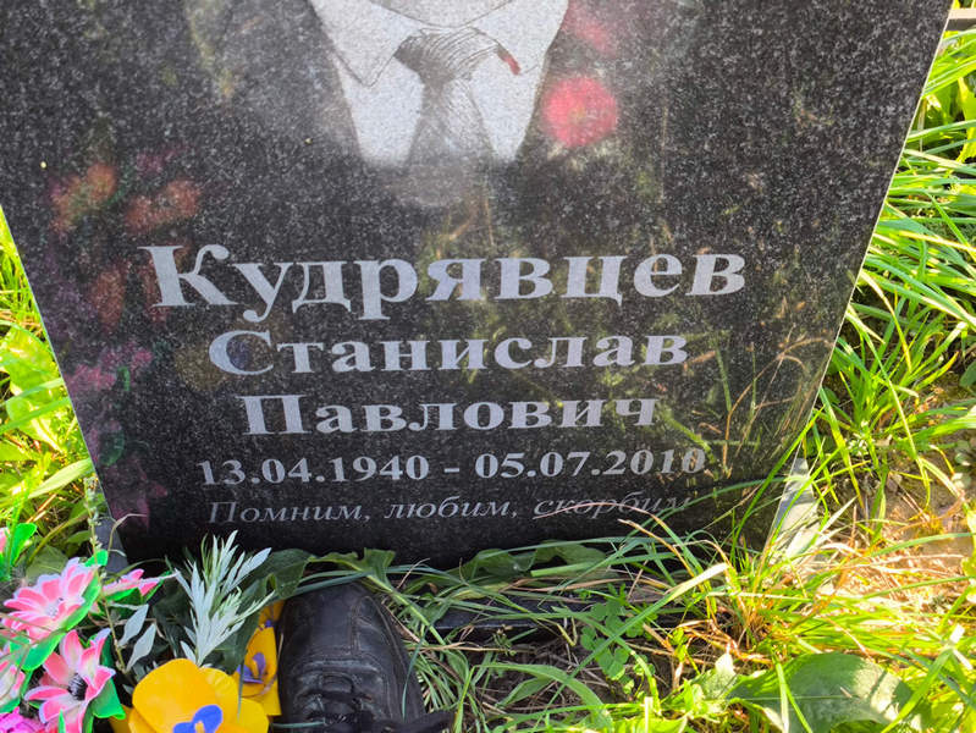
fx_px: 1410
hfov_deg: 38.2
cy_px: 366
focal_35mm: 50
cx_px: 488
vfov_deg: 29.1
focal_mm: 4.71
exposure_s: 1/128
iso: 50
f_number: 1.7
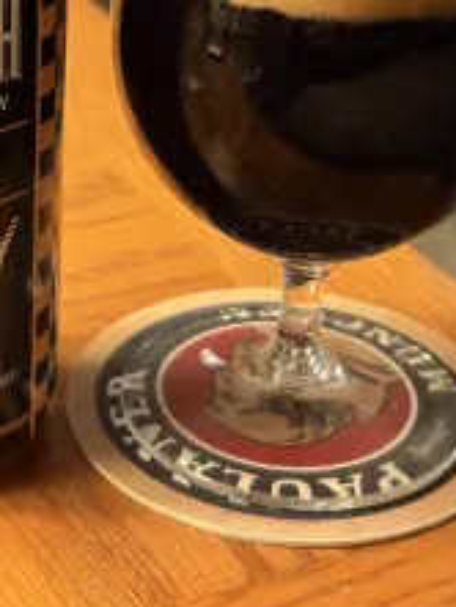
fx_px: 1649
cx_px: 148
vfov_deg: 20.5
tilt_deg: -21.9
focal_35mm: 94
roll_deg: -3.3
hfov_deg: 15.7
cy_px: 66
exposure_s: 1/30
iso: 250
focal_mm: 5.96
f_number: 1.6
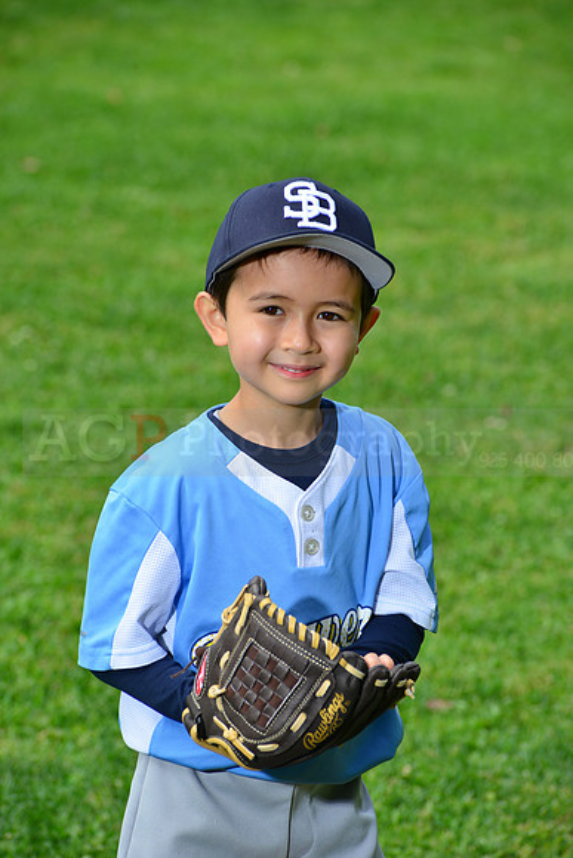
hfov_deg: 6.9
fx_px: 4772
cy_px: 429
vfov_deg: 10.3
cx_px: 286
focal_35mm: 200
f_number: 11
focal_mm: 200
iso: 200
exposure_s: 1/200
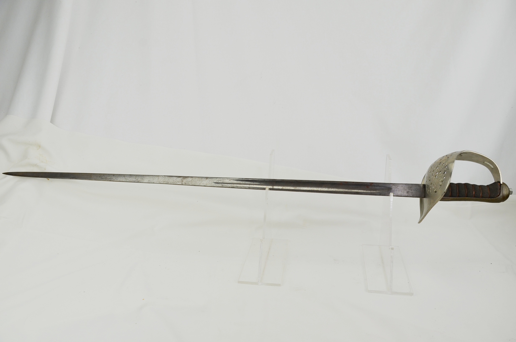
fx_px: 472
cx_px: 258
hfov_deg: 57.3
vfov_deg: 39.8
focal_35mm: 33
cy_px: 171
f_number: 5.6
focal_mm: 22
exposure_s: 1/125
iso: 200
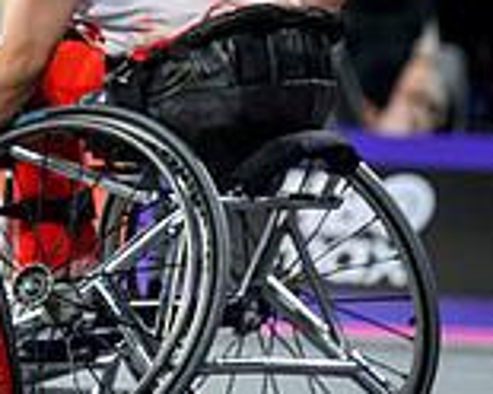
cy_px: -57
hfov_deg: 3.7
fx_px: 7573
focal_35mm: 519
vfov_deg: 3.0
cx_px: -272
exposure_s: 1/1600
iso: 2500
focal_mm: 130
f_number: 3.2
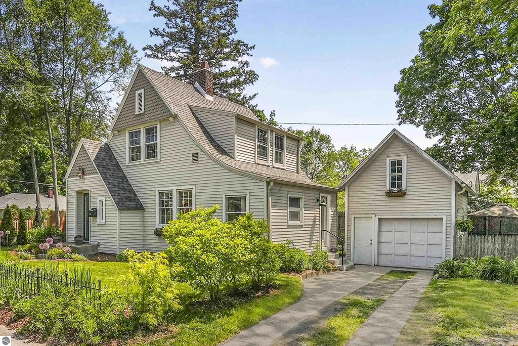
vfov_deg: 78.9
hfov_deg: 101.9
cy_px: 173
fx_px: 210
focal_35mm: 15
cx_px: 259
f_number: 10
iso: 2000
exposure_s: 1/4000
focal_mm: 14.6
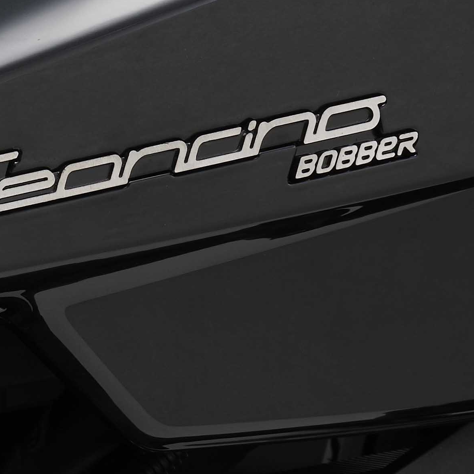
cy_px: 552
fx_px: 4152
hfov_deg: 6.1
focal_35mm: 268
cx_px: -832
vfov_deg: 6.5
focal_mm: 45
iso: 100
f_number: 10
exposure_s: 1/60
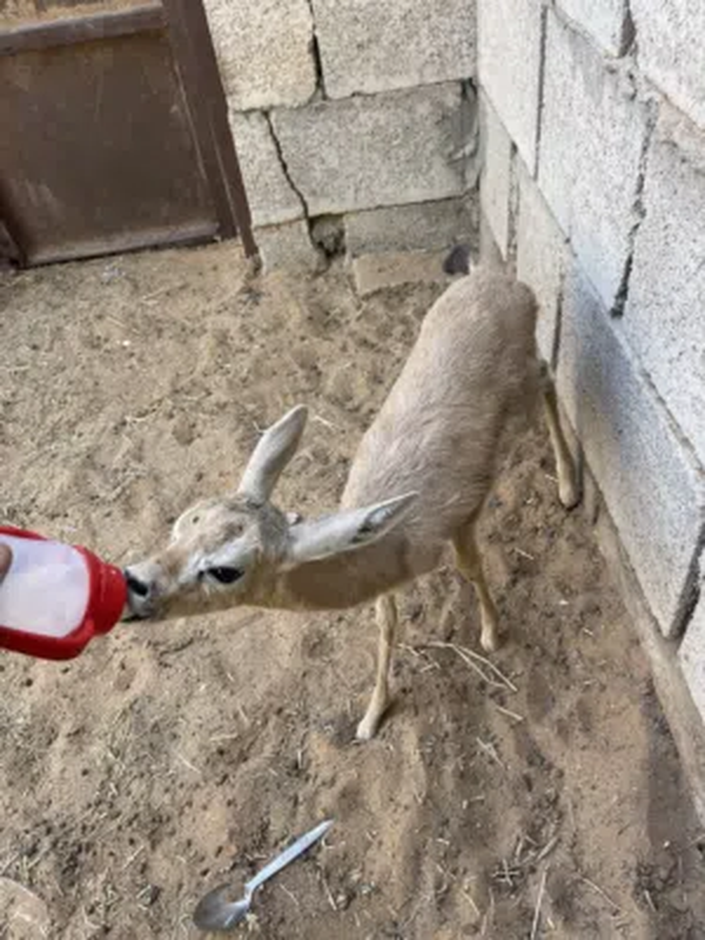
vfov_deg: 69.4
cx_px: 352
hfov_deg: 54.9
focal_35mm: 25
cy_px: 470
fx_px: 679
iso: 32
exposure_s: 1/121
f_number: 1.6
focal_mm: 5.1
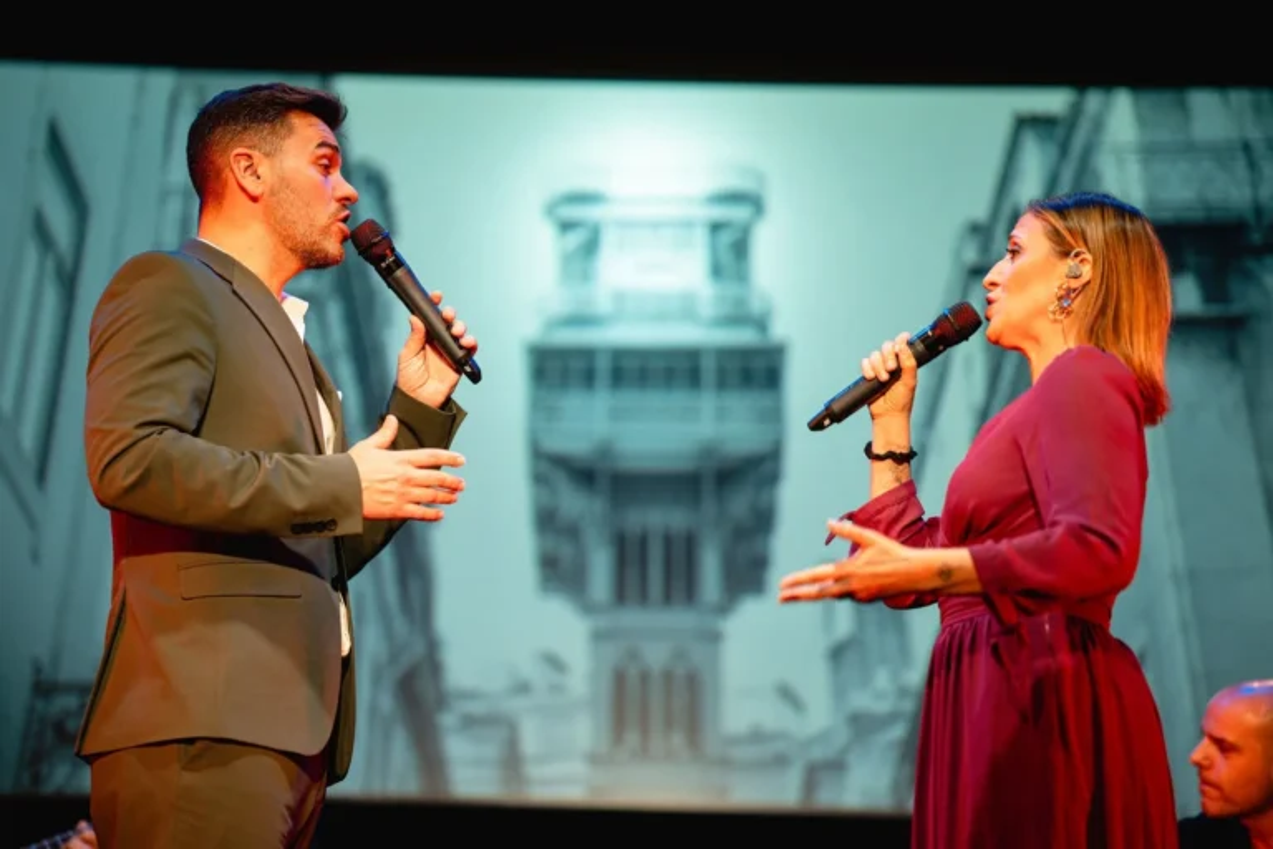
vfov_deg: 15.6
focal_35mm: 88
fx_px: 3095
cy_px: 425
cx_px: 624
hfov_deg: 23.2
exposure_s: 1/160
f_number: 1.4
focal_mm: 85
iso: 400
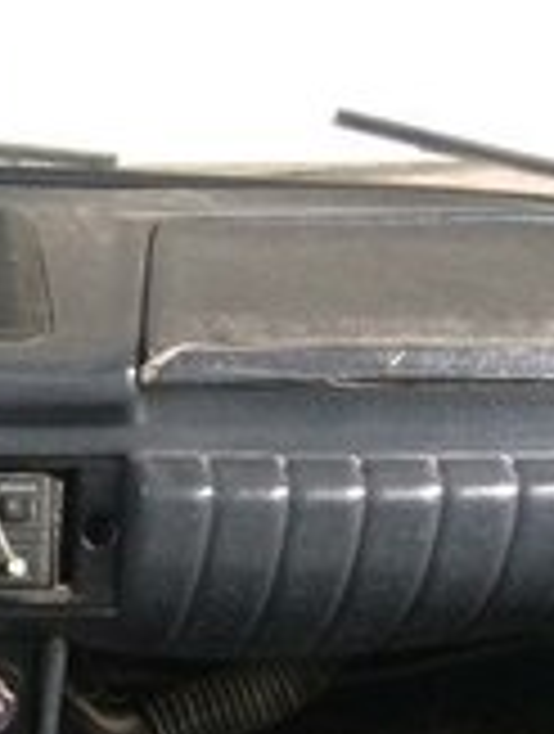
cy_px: 1090
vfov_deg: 19.5
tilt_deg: -33.0
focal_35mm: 88
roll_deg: +0.8
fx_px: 1871
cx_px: -81
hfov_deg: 16.3
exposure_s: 1/33
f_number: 2.2
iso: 250
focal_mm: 4.15
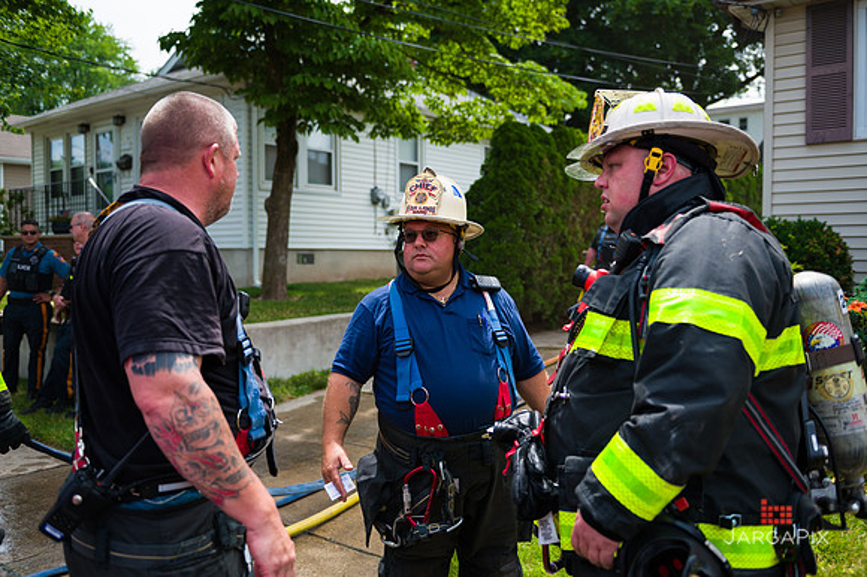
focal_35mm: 32
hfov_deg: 58.7
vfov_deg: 41.1
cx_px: 434
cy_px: 288
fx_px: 770
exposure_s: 1/2000
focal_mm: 32
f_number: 3.2
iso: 200
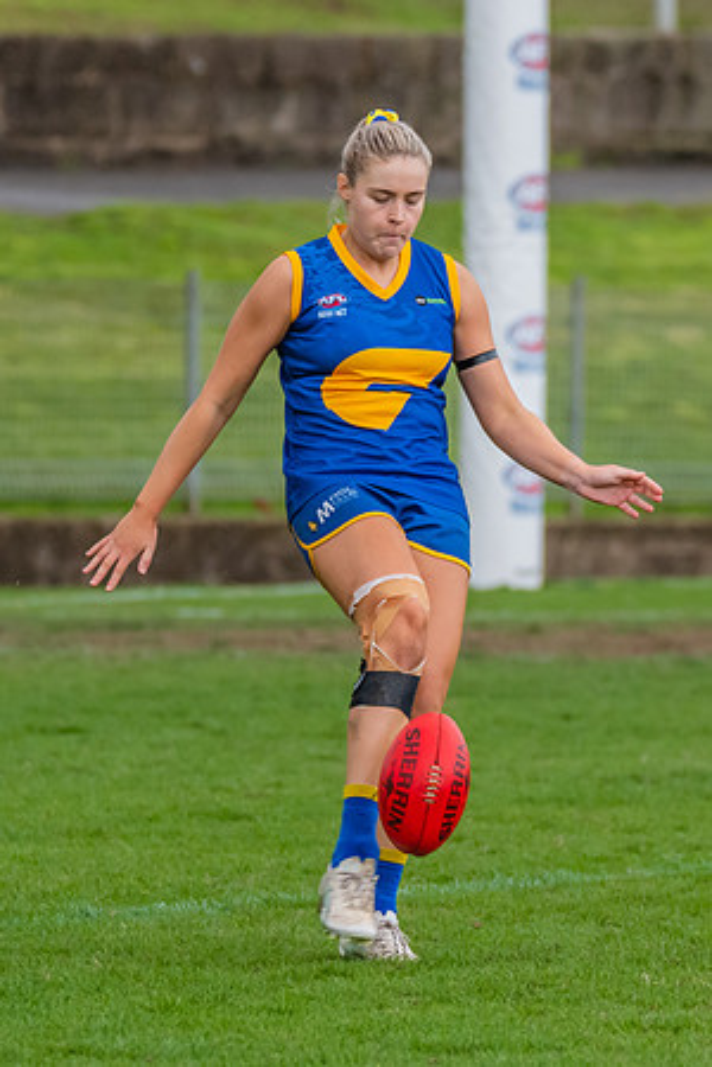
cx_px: 518
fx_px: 20501
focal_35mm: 691
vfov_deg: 3.0
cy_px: 474
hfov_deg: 2.0
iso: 1250
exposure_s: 1/1250
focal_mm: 300
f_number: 5.6
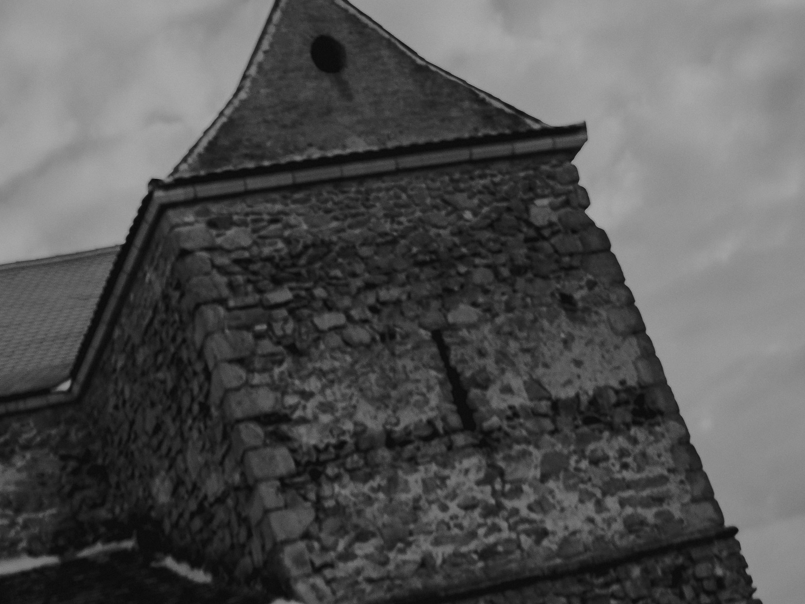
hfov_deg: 25.6
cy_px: 855
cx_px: 284
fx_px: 1767
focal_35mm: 76
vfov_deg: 17.7
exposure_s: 1/8000
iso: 640
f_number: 1.8
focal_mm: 35
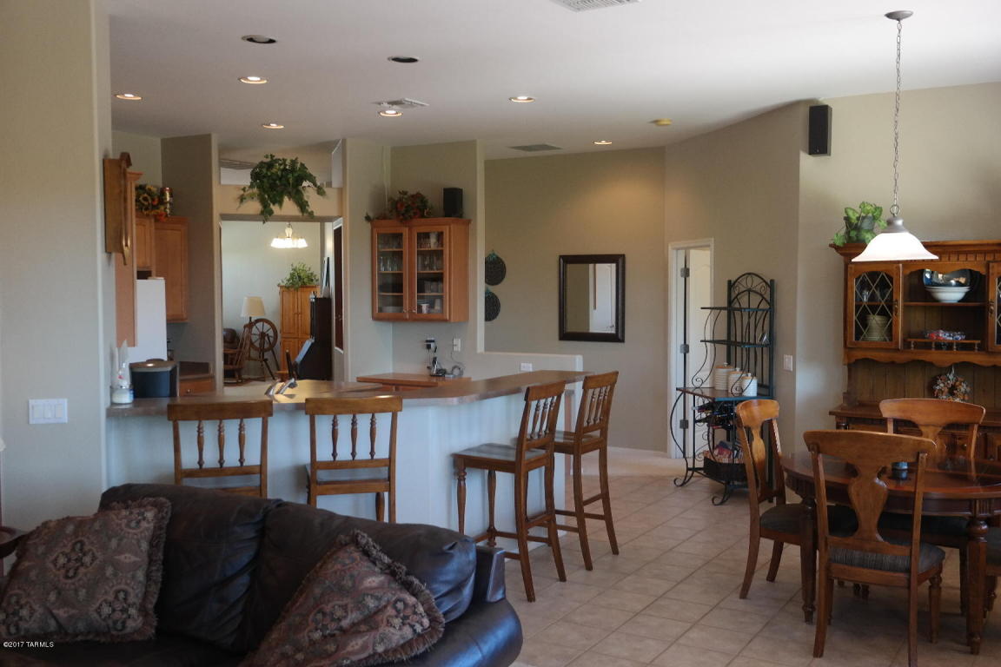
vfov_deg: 40.0
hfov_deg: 57.2
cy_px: 334
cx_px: 500
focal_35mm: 33
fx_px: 918
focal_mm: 22
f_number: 3.5
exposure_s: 1/40
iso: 400
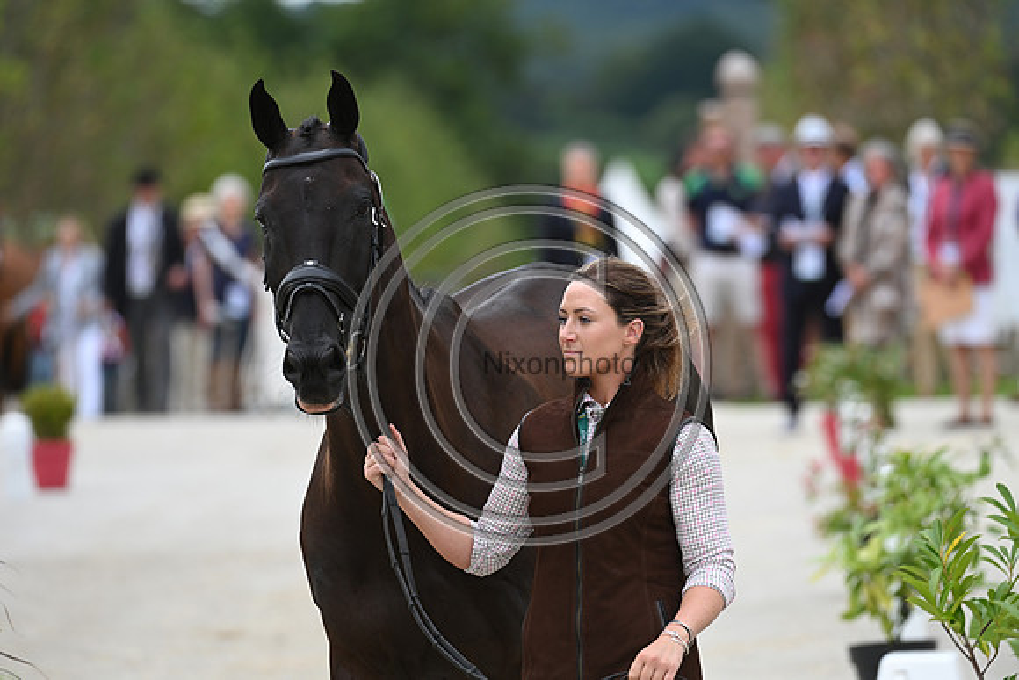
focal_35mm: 360
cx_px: 510
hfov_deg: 5.7
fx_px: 10192
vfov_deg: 3.8
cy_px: 340
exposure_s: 1/1250
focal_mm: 360
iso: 560
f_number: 5.6
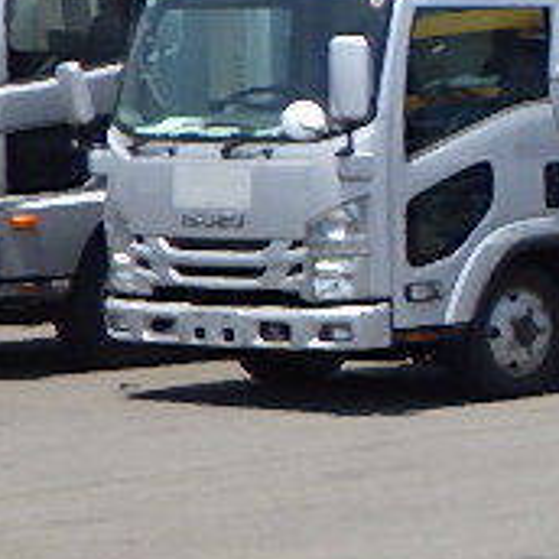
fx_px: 2686
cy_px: 266
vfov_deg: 11.9
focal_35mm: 147
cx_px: 1658
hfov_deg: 9.4
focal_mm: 5
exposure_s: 1/800
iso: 125
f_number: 4.2
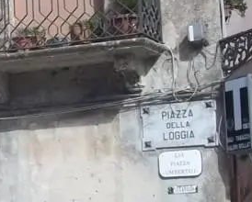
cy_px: 87
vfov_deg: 9.6
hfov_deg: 10.4
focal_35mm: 161
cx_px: -340
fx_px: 1202
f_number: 8.8
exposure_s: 1/125
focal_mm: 5.7
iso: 64
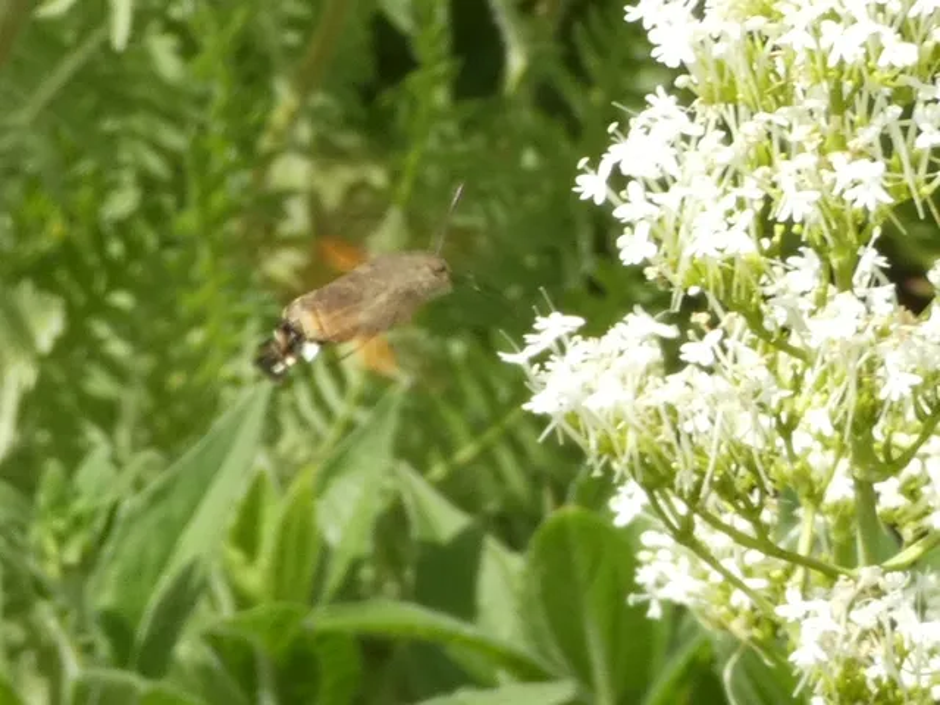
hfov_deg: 10.2
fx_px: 5268
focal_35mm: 194
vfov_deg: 7.7
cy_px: 352
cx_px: 470
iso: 80
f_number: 5.5
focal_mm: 34.8
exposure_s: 1/100
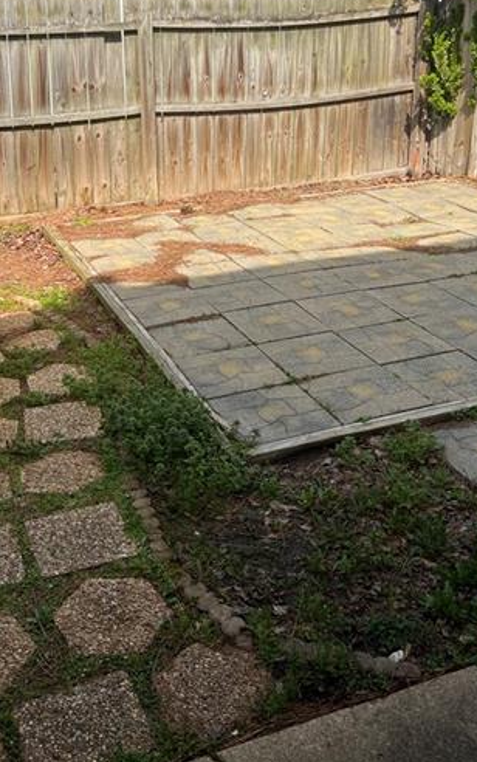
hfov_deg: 29.8
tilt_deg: -15.8
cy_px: 200
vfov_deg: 44.8
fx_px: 893
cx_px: 197
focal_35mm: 43
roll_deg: +0.3
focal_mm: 5.7
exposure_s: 1/3077
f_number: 1.5
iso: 50
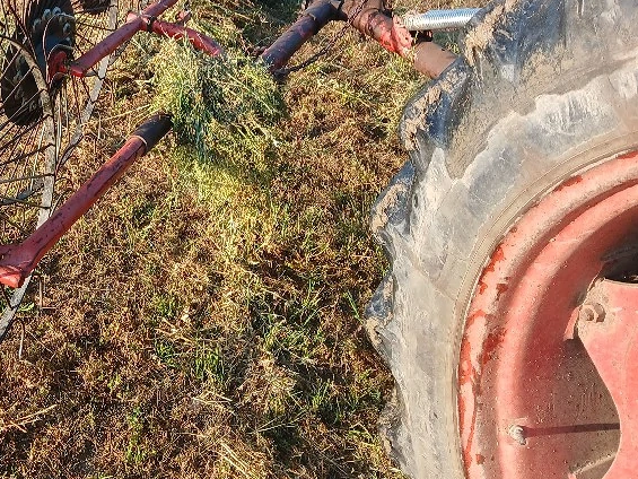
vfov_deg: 30.6
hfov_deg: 38.6
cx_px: 76
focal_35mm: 46
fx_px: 848
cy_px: 79
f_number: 1.8
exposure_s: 1/128
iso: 20
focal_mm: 3.98
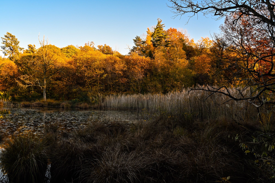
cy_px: 92
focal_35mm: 36
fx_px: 275
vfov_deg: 36.9
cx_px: 138
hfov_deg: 53.1
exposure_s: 1/5
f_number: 22
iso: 64
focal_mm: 36
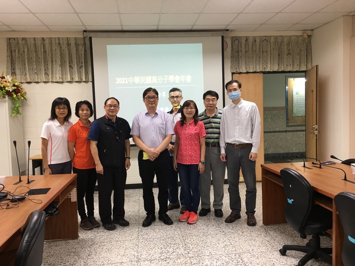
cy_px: 133
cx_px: 178
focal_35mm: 29
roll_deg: +2.5
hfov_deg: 61.7
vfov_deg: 48.2
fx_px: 297
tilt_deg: -2.7
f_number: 2.2
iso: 32
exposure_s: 1/15
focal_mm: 4.15
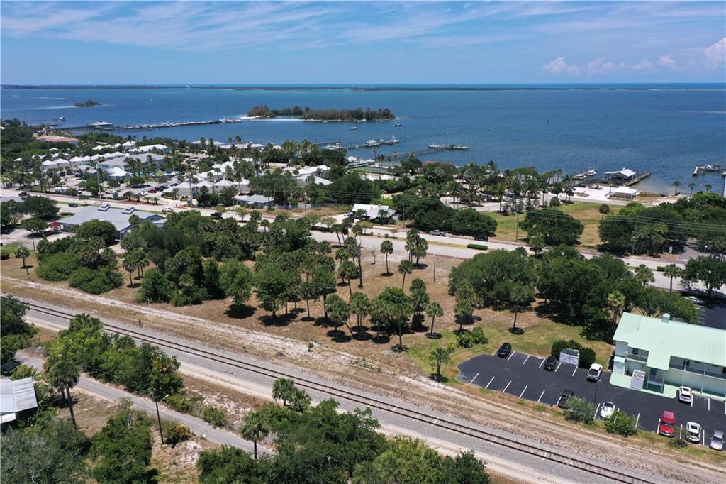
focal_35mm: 28
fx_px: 564
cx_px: 363
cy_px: 242
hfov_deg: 65.5
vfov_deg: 46.4
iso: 100
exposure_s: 1/800
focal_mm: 10.26
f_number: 6.3
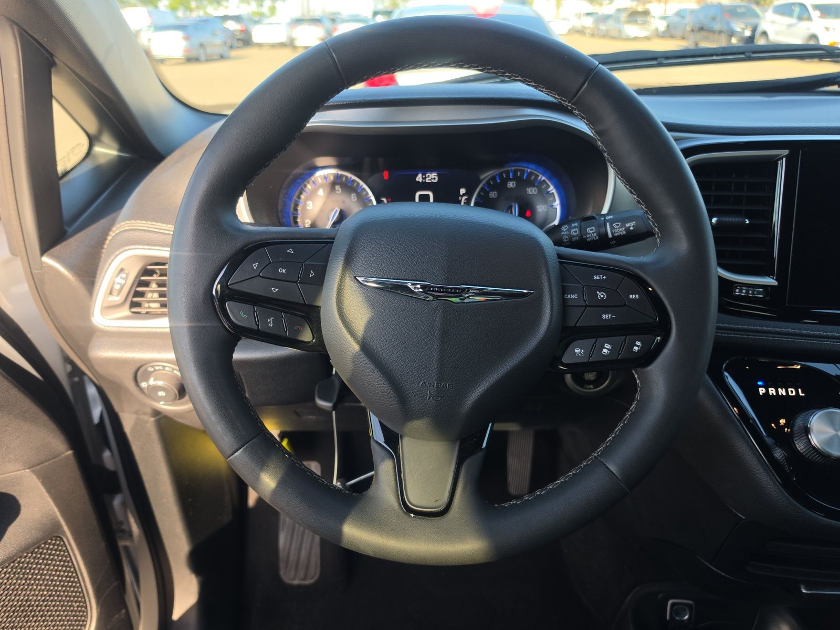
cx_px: 420
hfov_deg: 73.9
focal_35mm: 23
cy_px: 315
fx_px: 558
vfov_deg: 58.9
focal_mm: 6.5
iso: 11
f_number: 1.4
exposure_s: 1/119
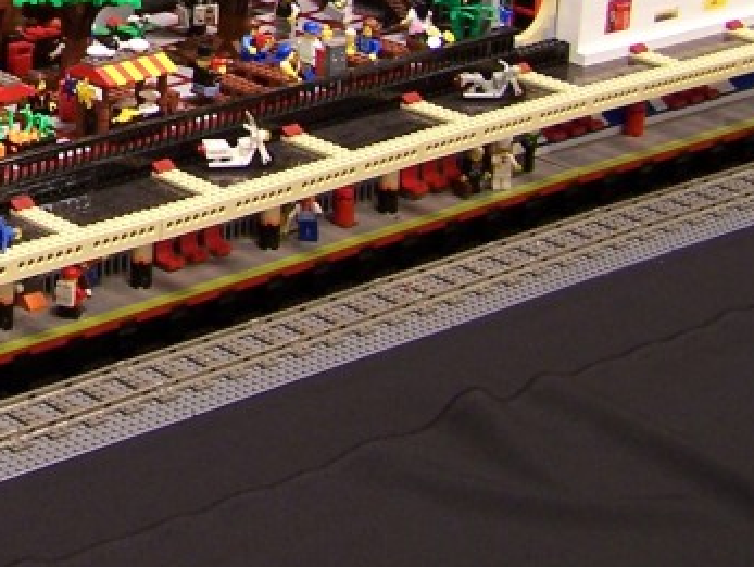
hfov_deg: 16.5
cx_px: -256
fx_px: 2442
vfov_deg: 12.9
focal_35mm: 112
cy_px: -143
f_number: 2.8
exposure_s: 1/2
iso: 80
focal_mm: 6.3
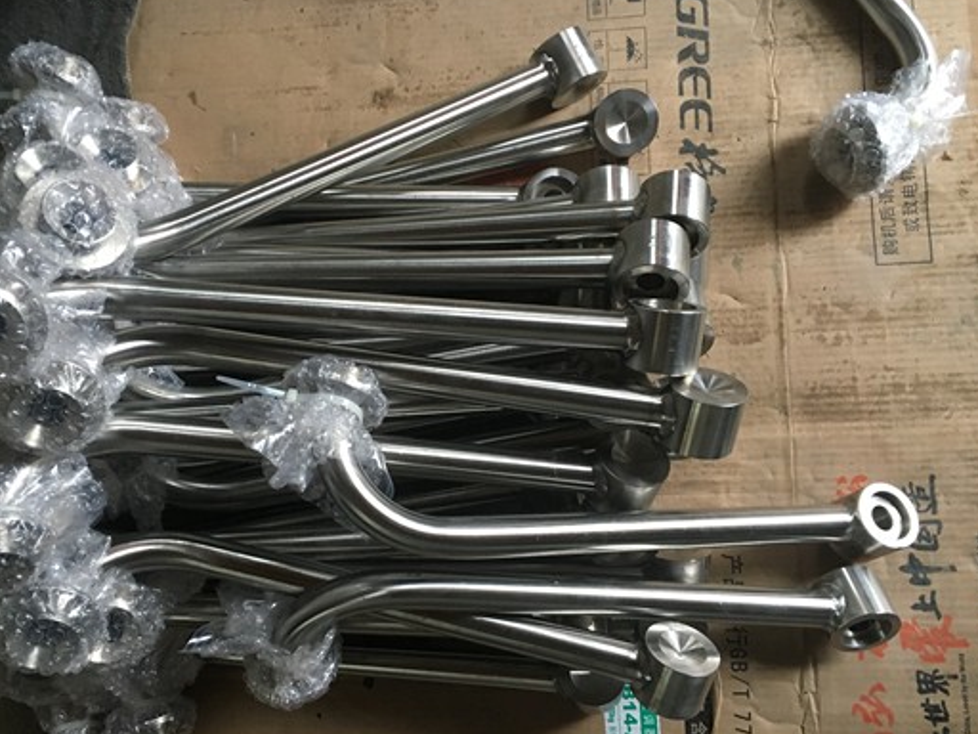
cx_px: 416
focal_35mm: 34
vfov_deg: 41.7
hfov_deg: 53.7
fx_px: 961
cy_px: 405
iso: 200
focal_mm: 4.15
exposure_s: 1/33
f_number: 2.2
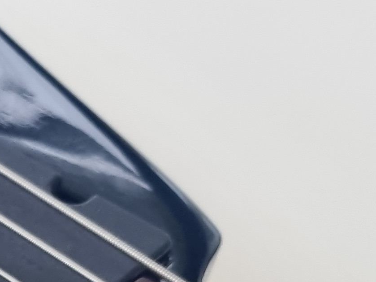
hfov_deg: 13.1
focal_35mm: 125
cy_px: 645
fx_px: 1358
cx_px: -426
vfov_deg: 10.4
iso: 320
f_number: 1.8
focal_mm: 5.4
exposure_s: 1/100
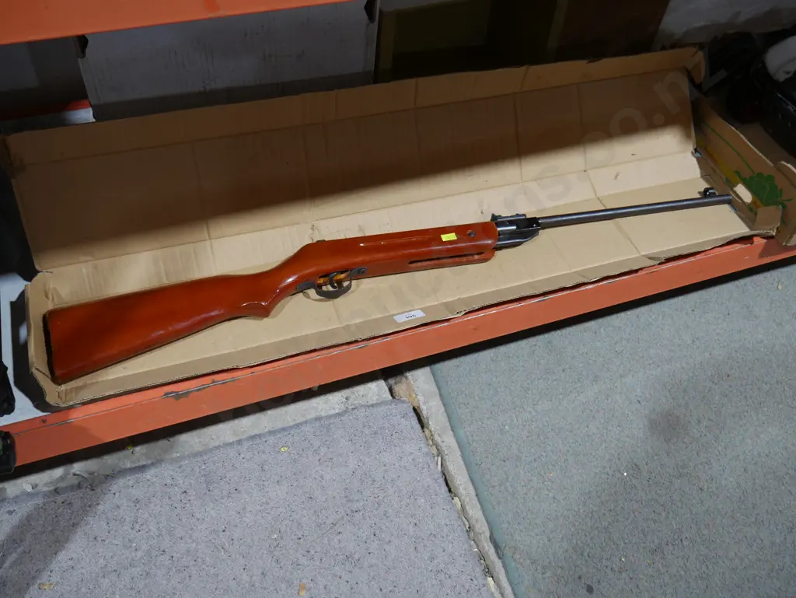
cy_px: 299
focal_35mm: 32
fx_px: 736
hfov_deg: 56.8
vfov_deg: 44.2
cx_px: 398
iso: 400
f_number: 3.6
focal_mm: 16
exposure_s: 1/60
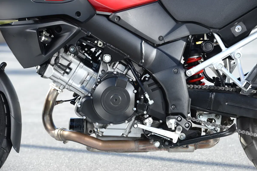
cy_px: 86
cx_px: 128
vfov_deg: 8.9
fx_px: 1107
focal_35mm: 155
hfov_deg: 13.2
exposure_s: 1/200
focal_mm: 155
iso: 200
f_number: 7.1
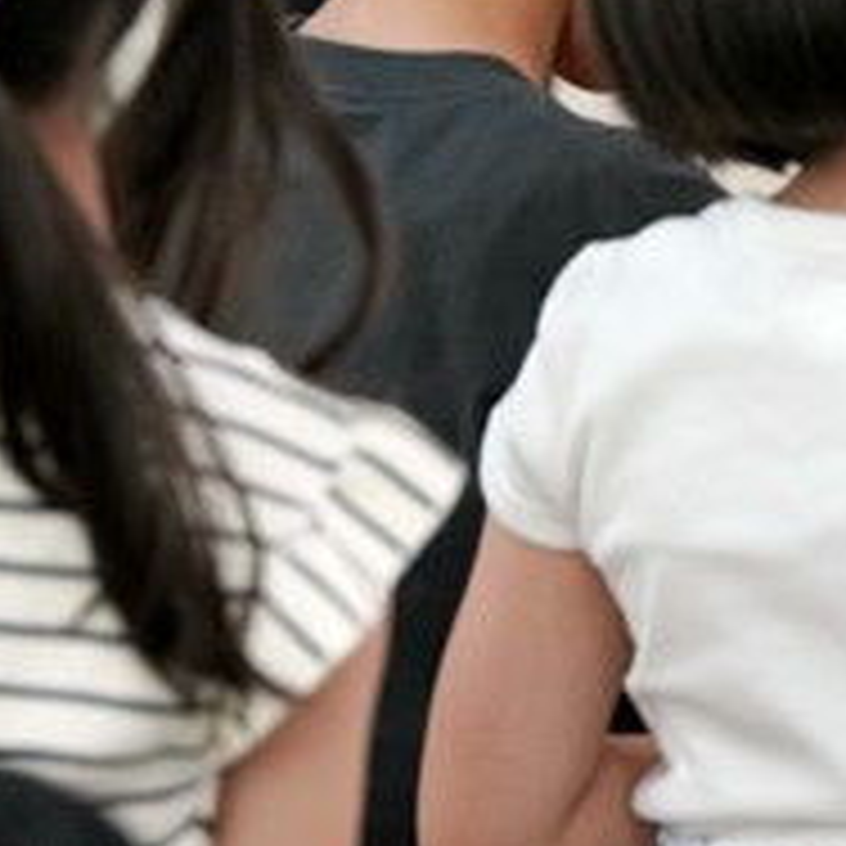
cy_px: 351
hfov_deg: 2.2
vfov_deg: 2.2
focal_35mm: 812
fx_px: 22452
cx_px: 1112
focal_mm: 200
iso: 2500
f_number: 4
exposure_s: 1/250
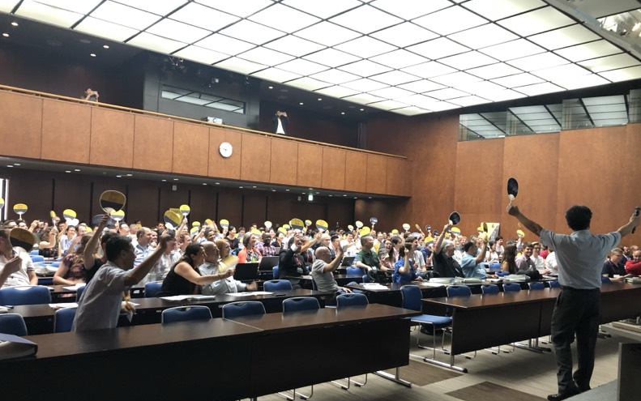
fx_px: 524
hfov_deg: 62.9
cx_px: 323
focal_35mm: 30
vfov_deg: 41.8
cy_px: 228
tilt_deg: +0.7
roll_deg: -1.8
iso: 100
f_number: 1.8
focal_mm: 3.99
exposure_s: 1/7
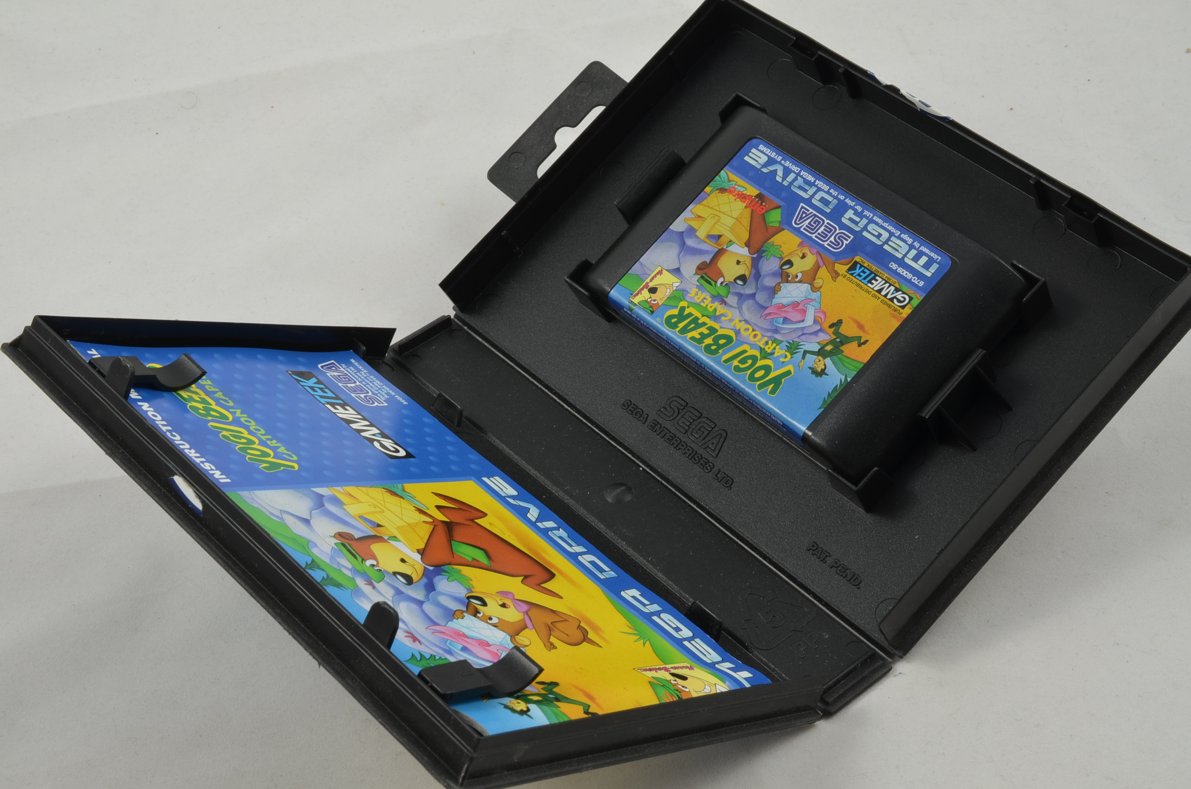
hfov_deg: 33.5
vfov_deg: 22.5
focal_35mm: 60
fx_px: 1981
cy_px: 394
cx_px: 596
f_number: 20
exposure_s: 1/1.3
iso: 100
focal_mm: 40
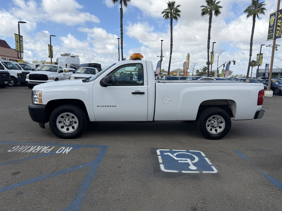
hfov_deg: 71.6
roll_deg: +1.4
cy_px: 106
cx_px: 141
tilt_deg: -4.5
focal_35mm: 24
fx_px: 196
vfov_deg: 56.8
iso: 80
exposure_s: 1/4975
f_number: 1.78
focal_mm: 6.76
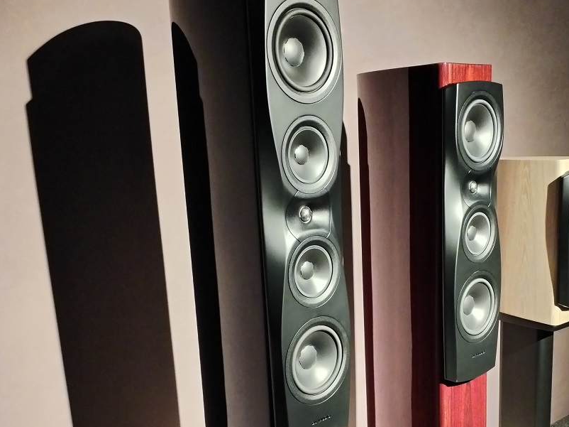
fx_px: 822
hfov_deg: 38.0
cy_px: 312
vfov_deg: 28.7
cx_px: 342
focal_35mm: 50
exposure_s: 1/25
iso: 650
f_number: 1.8
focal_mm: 4.75
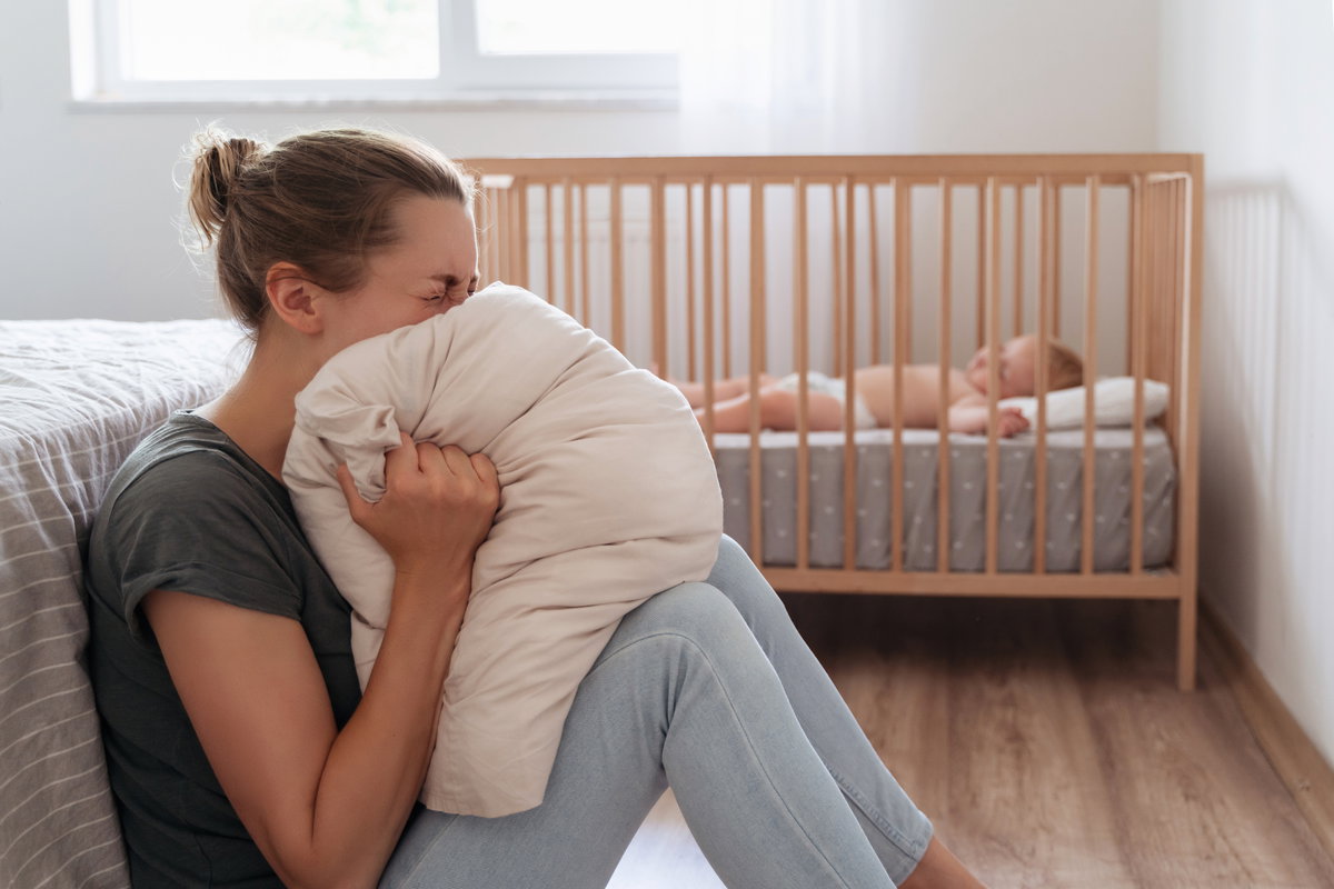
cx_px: 667
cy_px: 444
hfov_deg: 53.1
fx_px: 1334
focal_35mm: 36
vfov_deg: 36.9
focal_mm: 36
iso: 400
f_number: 2.8
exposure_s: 1/50
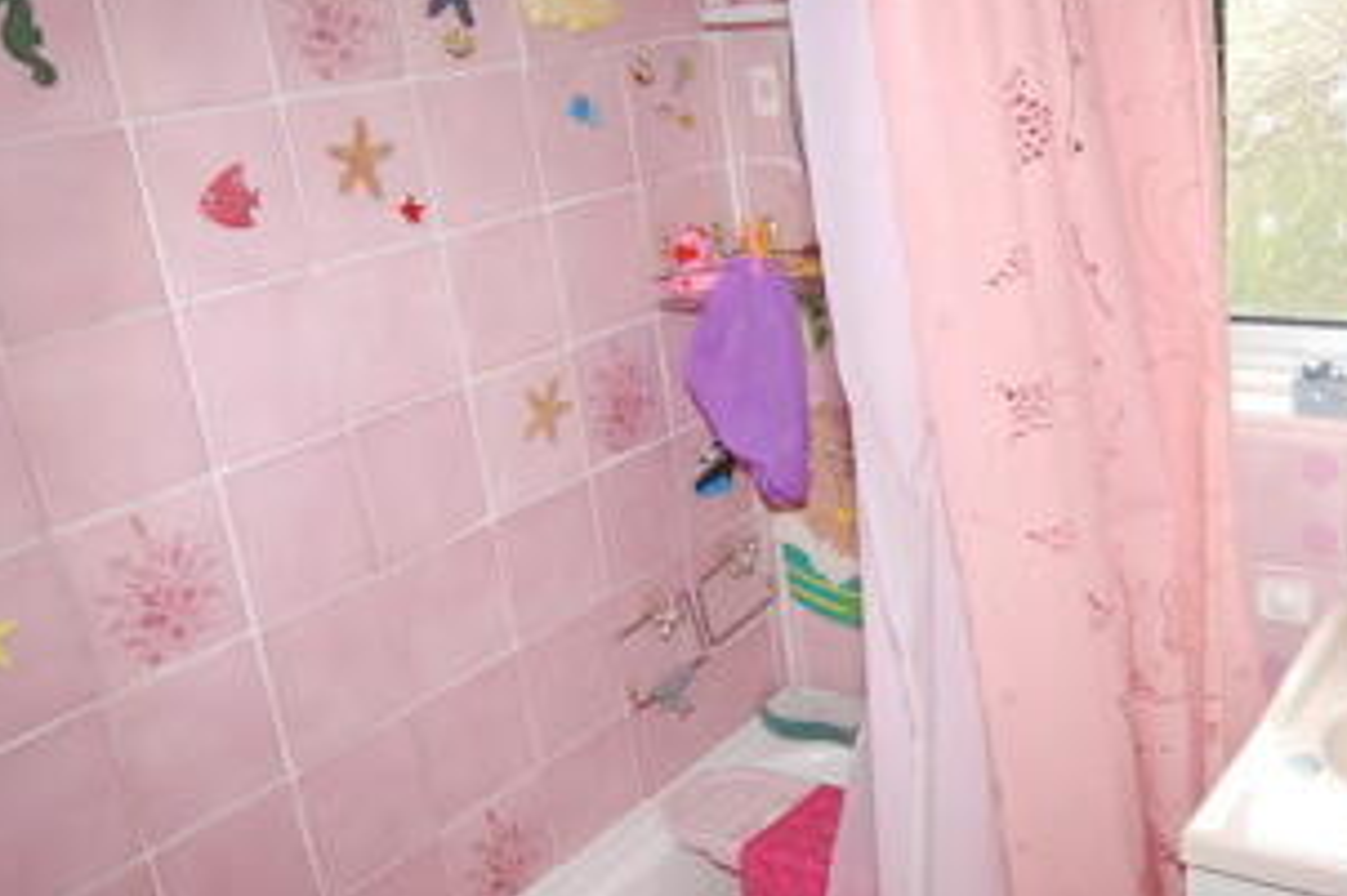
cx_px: 939
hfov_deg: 48.4
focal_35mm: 39
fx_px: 1458
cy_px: 519
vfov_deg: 34.1
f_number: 4.5
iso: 200
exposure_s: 1/60
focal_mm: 12
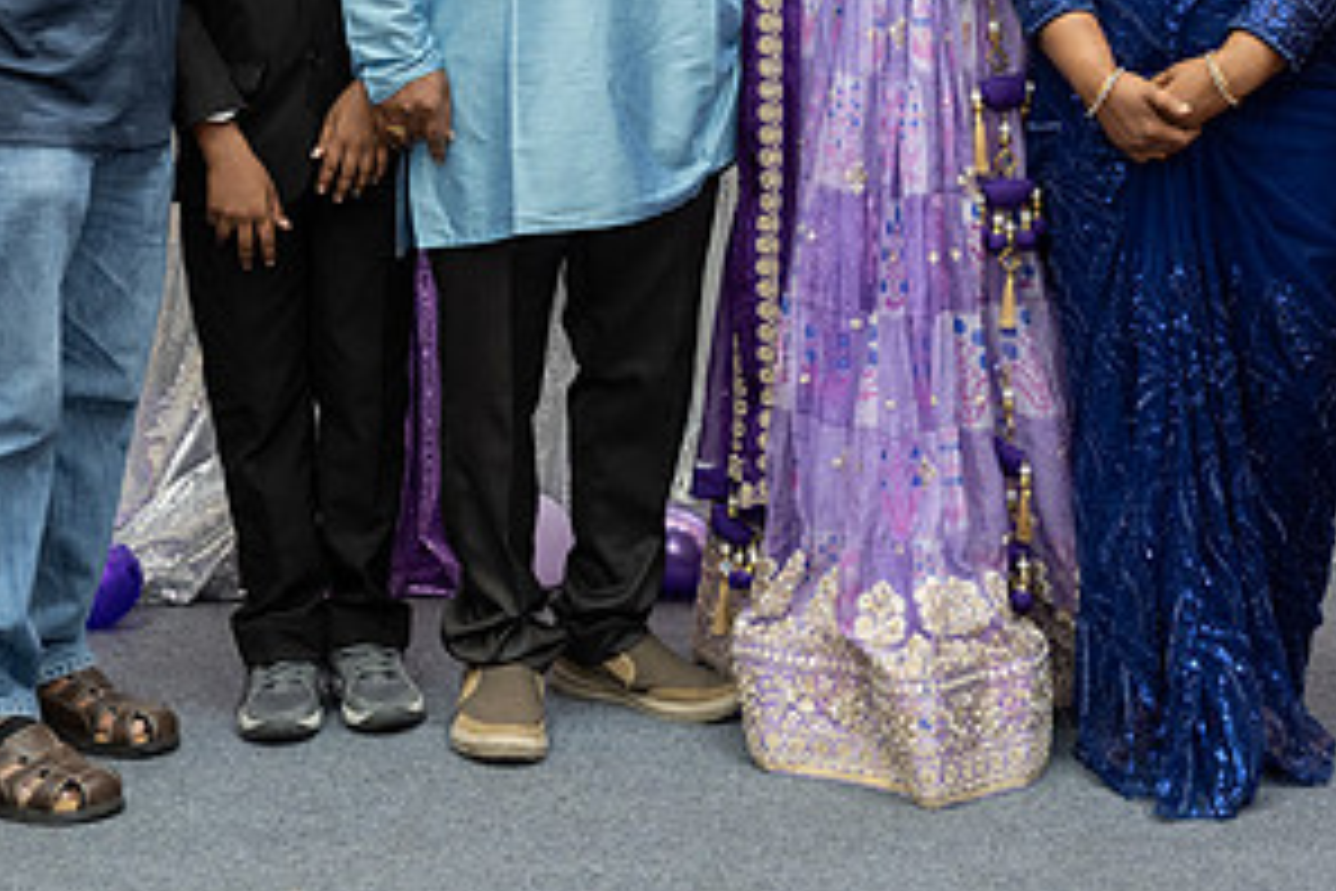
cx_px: 742
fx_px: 3080
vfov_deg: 16.3
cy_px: 101
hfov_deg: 24.5
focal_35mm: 83
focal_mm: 42
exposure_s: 1/160
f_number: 3.5
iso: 1000
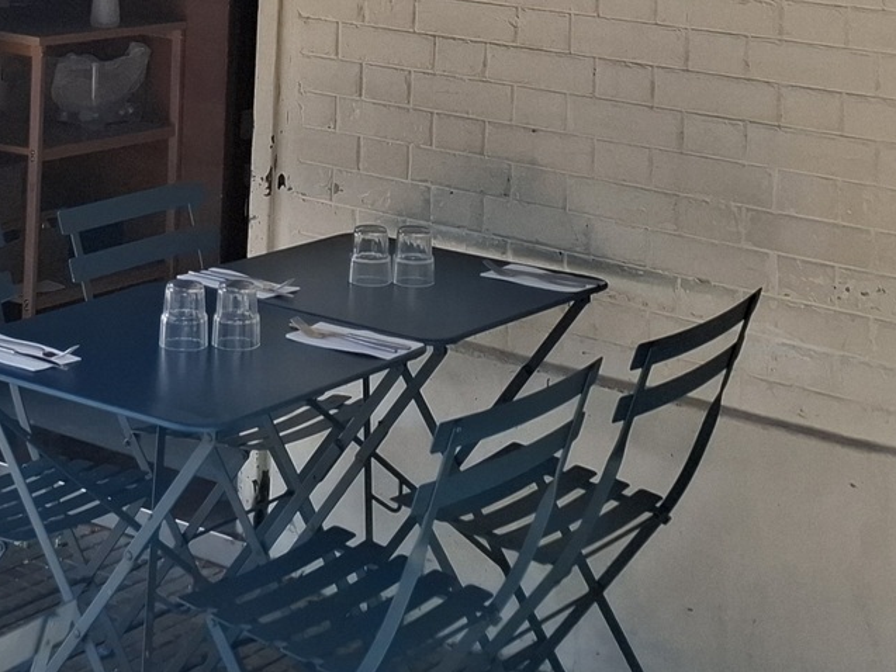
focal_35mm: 78
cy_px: -166
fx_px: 2019
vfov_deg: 17.8
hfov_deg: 24.9
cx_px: 290
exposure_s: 1/708
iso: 50
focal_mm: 5.54
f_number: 1.8
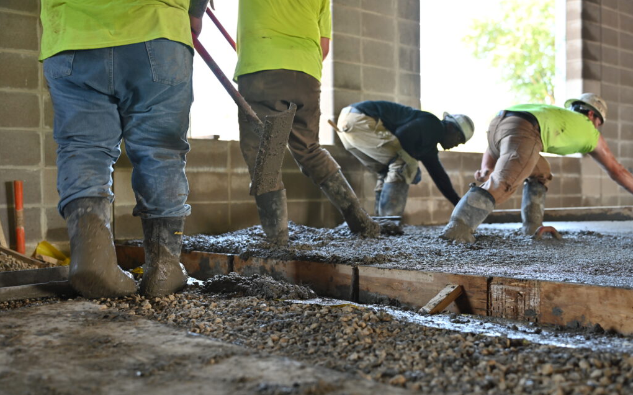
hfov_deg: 46.2
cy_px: 211
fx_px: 742
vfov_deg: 29.8
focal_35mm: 43
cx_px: 316
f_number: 2.8
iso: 450
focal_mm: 42
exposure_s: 1/125
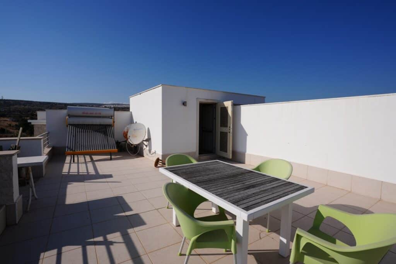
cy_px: 132
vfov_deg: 70.4
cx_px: 198
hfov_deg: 93.3
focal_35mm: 17
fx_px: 187
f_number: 10
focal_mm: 17
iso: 100
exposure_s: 1/400
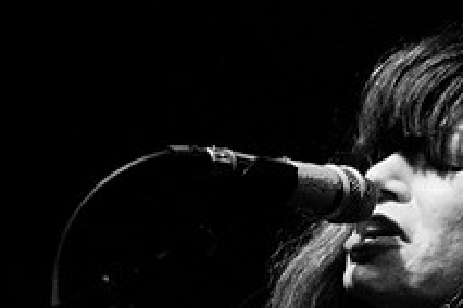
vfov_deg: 6.7
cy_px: 402
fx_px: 2623
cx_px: 406
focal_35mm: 204
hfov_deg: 10.0
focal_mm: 50
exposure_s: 1/80
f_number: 1.8
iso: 1000
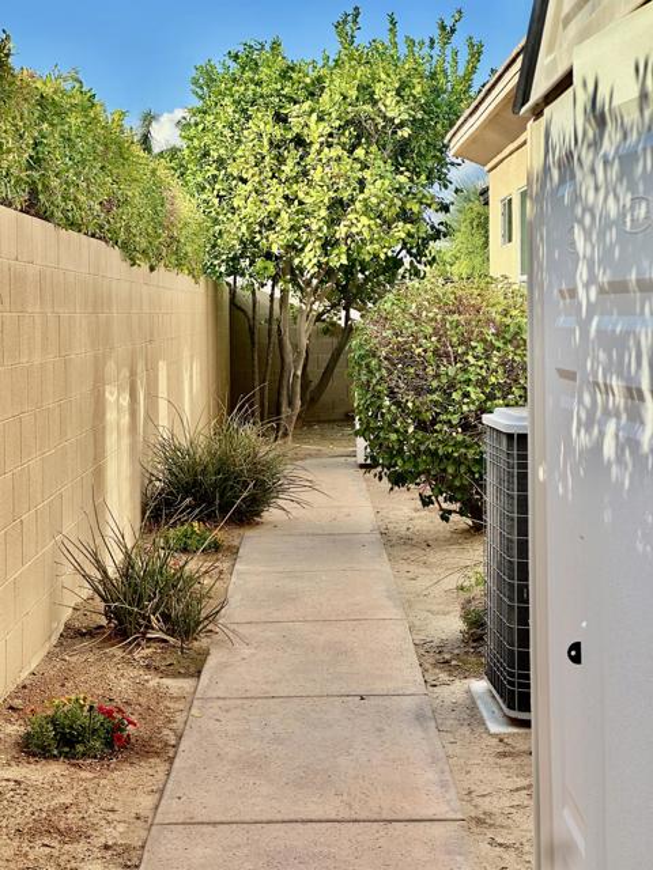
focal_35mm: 77
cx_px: 326
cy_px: 435
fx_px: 1937
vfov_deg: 25.3
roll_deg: -0.7
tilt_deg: -2.6
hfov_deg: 19.1
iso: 32
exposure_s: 1/221
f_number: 2.8
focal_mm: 9
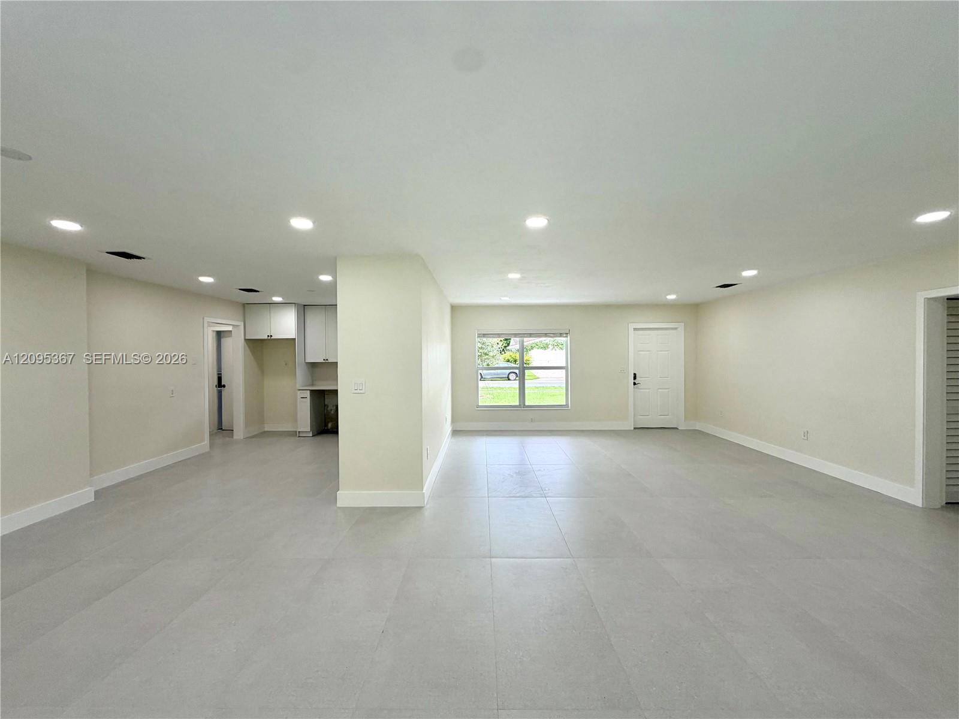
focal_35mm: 14
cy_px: 360
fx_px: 388
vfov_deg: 85.7
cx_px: 480
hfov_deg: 102.1
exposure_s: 1/121
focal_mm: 2.22
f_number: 2.2
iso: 64
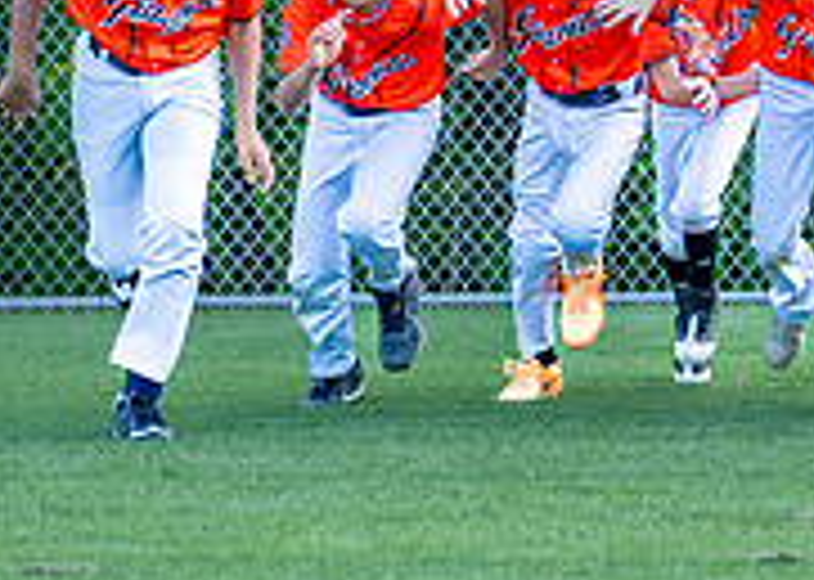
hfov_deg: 9.1
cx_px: 1041
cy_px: 133
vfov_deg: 6.6
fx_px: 5059
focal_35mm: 219
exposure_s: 1/1000
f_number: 2.8
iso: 400
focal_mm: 50
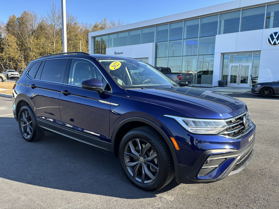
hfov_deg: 67.3
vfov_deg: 53.1
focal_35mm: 26
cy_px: 104
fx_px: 210
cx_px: 140
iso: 50
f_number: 1.6
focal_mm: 5.96
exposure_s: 1/662
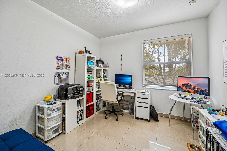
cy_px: 76
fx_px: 88
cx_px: 114
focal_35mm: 14
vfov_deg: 81.2
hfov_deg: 104.3
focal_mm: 14
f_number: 4
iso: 100
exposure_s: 1/13
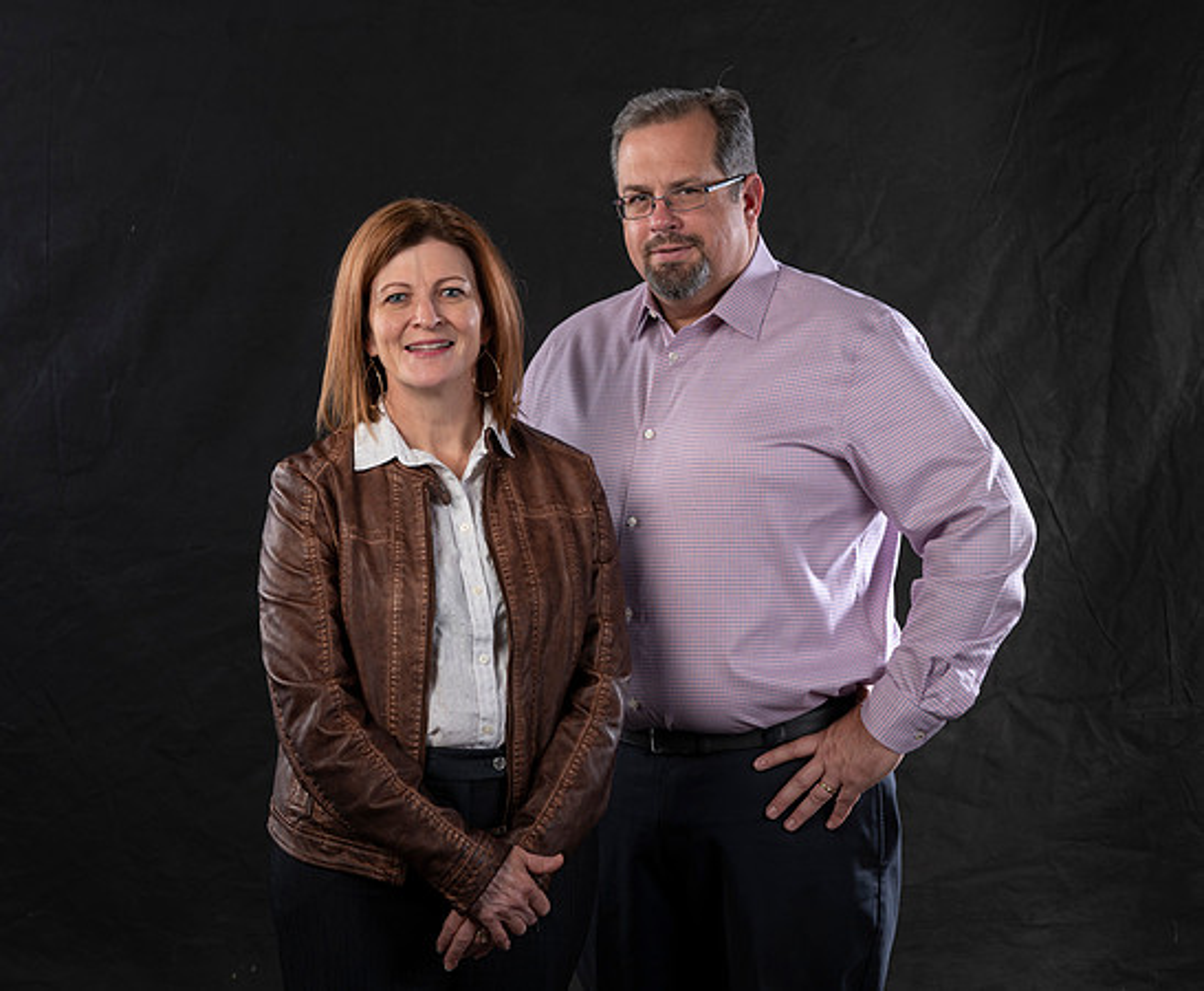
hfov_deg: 22.1
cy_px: 507
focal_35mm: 85
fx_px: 3079
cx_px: 696
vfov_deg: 18.3
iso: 80
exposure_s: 1/125
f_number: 6.3
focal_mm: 70
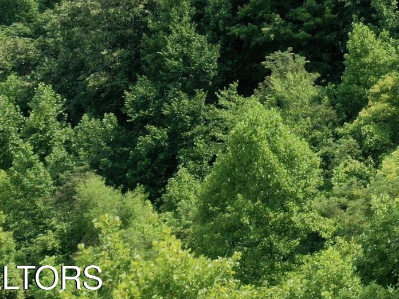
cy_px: -242
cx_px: 720
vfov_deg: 11.8
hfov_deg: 14.8
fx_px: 1337
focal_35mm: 116
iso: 100
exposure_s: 1/100
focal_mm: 10.26
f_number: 6.3
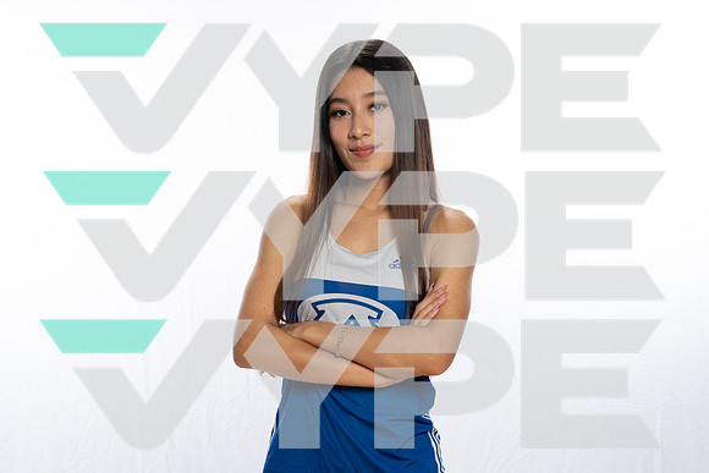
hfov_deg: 29.6
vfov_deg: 20.0
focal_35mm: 68
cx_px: 354
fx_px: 1339
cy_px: 236
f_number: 11
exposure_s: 1/250
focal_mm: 68
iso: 1250
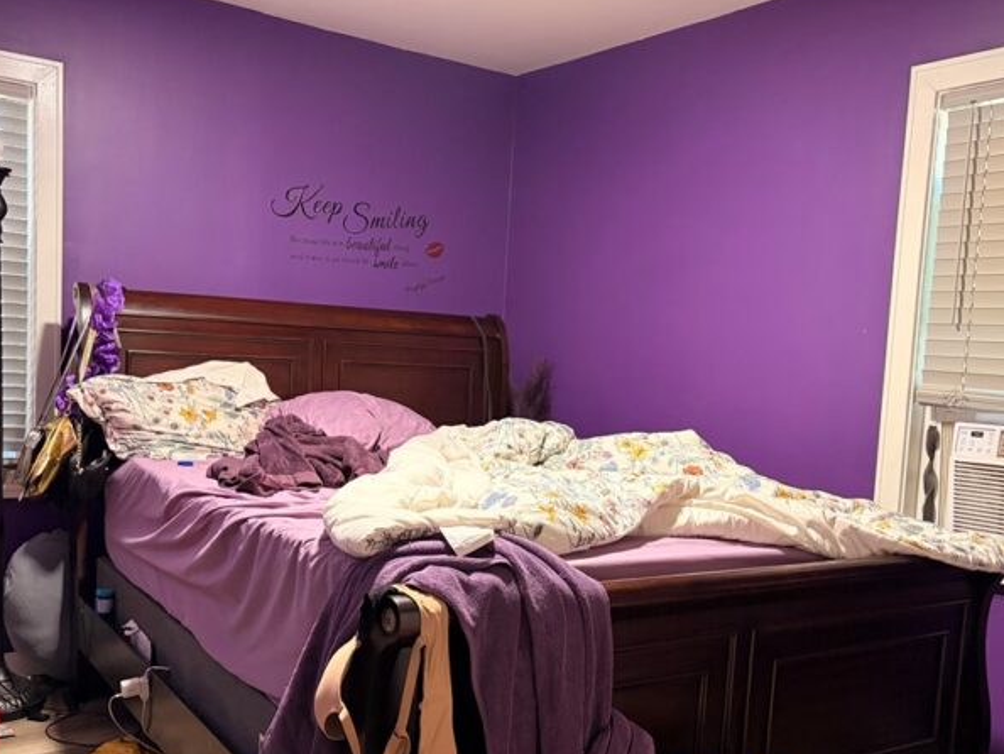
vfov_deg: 40.6
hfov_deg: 52.6
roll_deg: -2.8
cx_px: 477
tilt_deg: -4.4
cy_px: 438
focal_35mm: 35
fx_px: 1016
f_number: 1.6
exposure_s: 1/40
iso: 400
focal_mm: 5.96
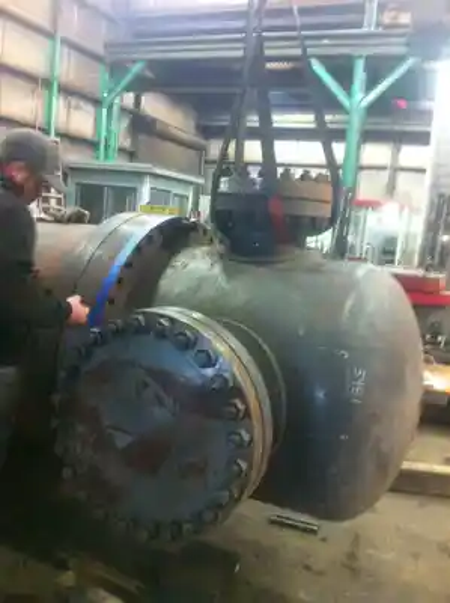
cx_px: 225
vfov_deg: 52.7
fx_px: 608
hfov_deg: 40.6
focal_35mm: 35
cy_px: 302
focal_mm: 3.85
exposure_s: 1/15
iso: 800
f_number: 2.8
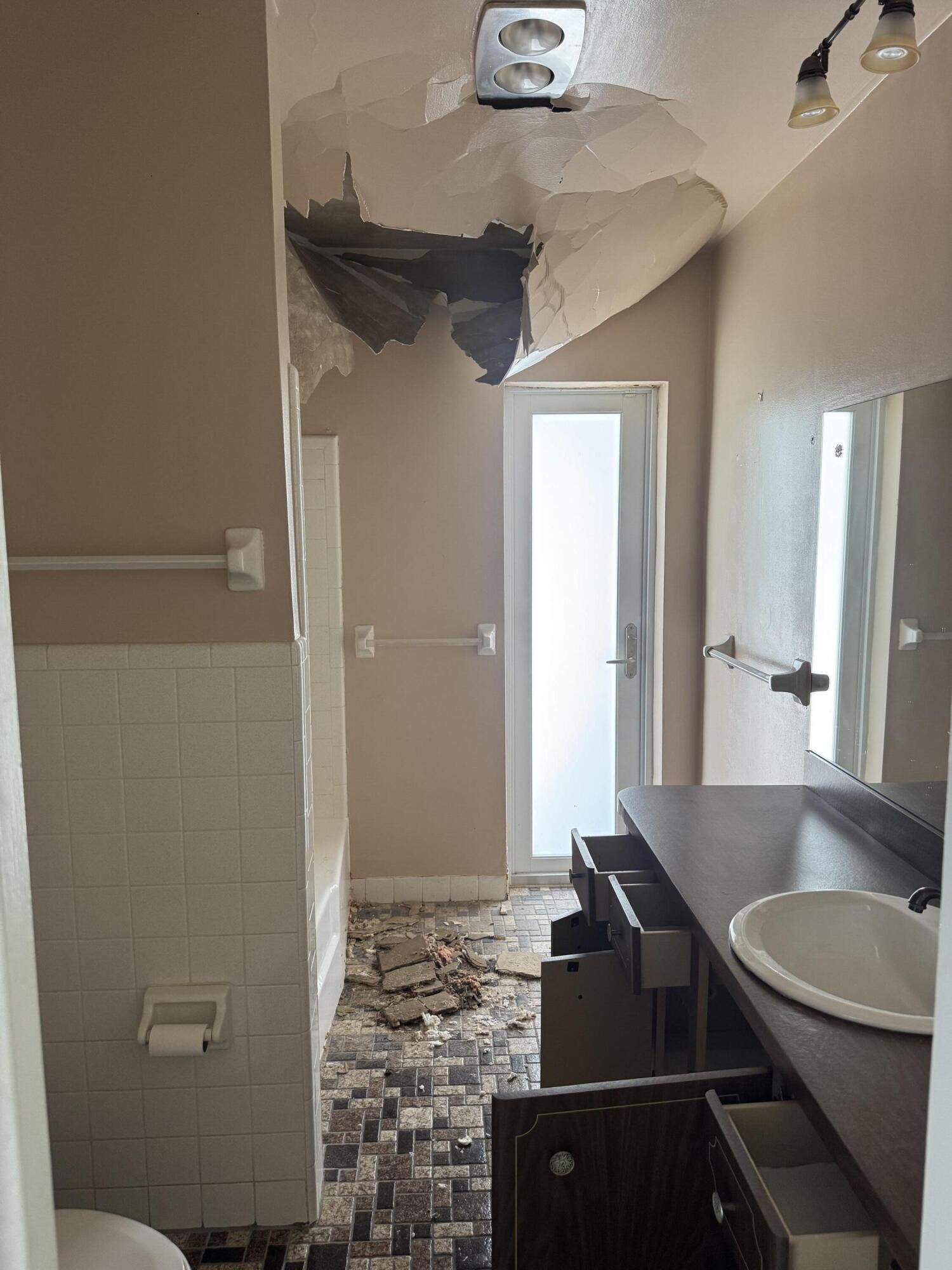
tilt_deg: -6.9
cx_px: 476
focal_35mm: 24
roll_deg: +0.5
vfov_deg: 71.6
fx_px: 880
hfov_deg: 56.8
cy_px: 635
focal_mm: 6.76
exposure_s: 1/71
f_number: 1.78
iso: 200
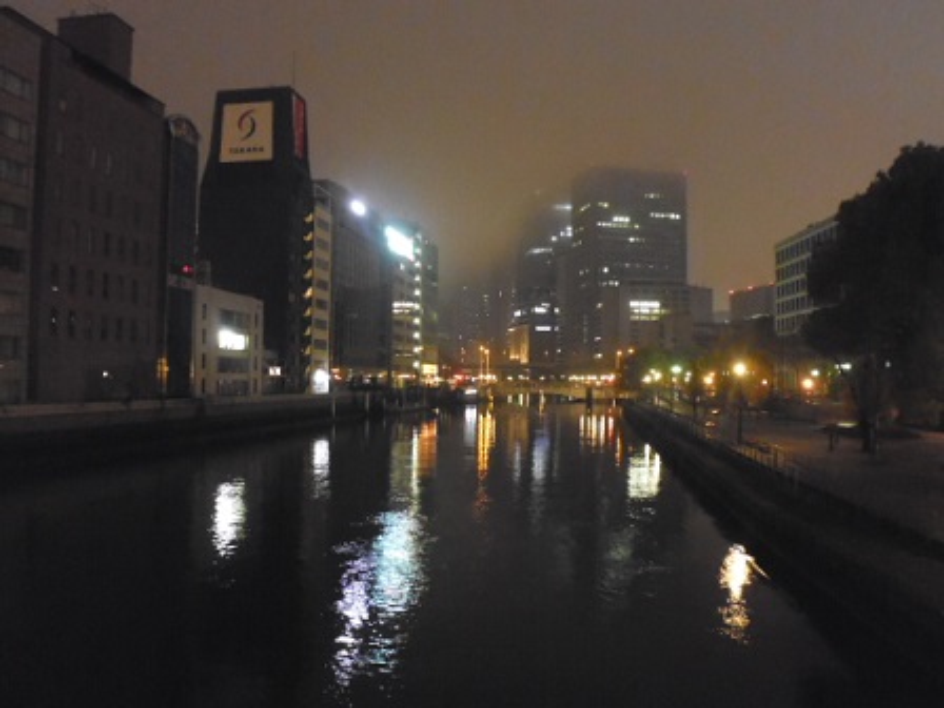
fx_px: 873
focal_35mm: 32
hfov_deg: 56.8
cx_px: 472
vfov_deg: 44.2
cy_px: 354
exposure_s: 1/4
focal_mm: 5.6
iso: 1000
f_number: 3.2
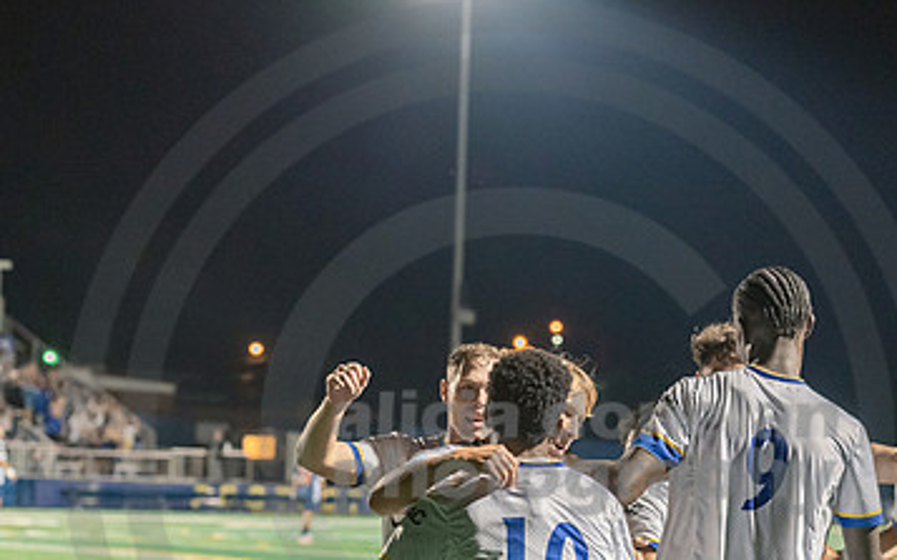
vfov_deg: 11.2
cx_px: 508
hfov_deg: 18.0
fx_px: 2835
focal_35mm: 116
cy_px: 443
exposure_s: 1/250
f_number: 3.2
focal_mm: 70
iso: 2500
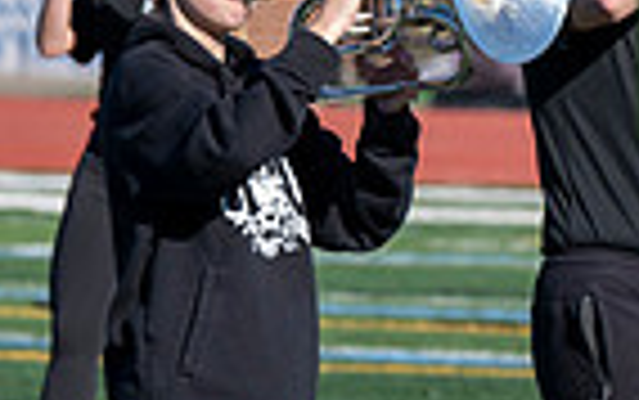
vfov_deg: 1.7
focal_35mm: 791
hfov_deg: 2.6
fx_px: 13786
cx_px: 976
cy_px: 74
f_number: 5
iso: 320
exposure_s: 1/2000
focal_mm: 190
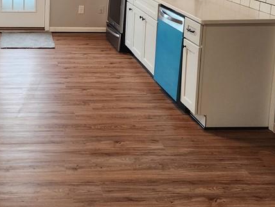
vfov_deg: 25.5
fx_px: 437
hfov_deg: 33.3
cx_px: 34
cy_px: 10
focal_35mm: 55
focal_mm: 6.4
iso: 250
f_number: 1.8
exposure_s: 1/120
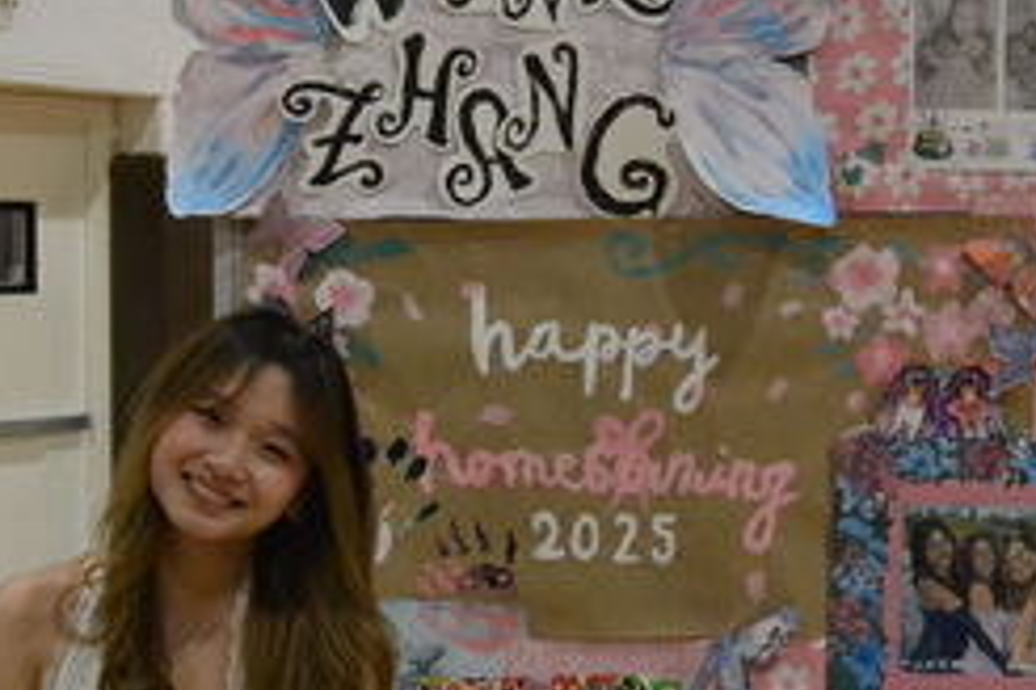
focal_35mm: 90
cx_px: 600
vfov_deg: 15.1
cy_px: 576
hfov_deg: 22.6
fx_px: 2590
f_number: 4
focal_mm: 24
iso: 3200
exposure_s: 1/500
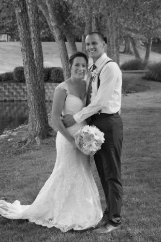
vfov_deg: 29.9
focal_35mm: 68
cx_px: 80
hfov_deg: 20.1
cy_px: 121
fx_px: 453
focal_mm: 45
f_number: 5.6
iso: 125
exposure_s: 1/80
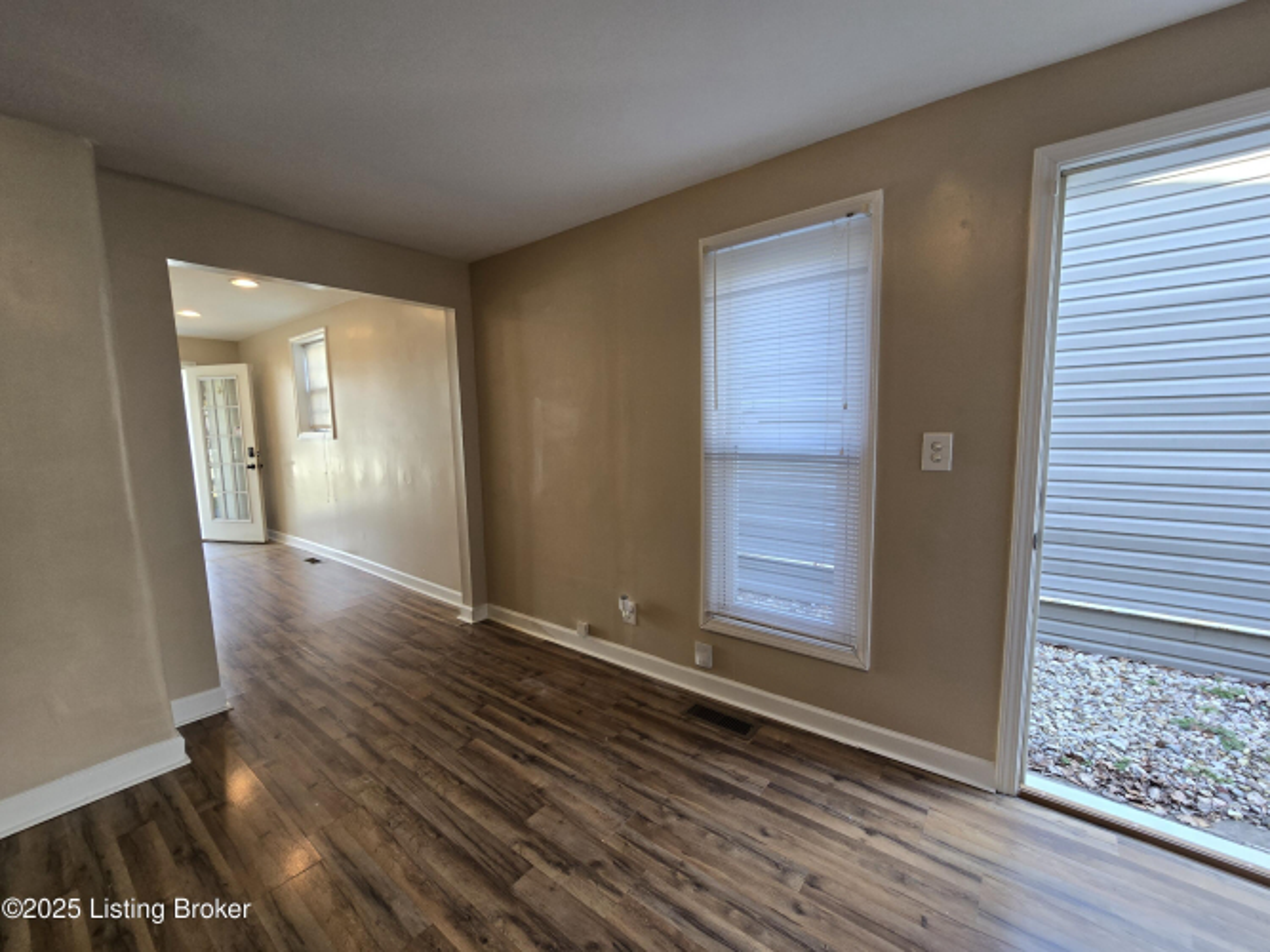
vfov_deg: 89.9
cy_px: 476
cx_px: 635
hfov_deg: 106.2
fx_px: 477
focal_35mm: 13
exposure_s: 1/60
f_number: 2.2
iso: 80
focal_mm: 2.2
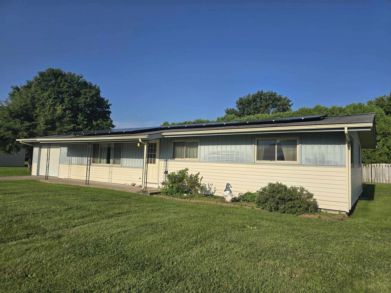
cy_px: 146
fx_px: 260
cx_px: 196
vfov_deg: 58.9
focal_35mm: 23
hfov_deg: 73.9
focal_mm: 6.3
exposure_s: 1/1290
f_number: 1.7
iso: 12
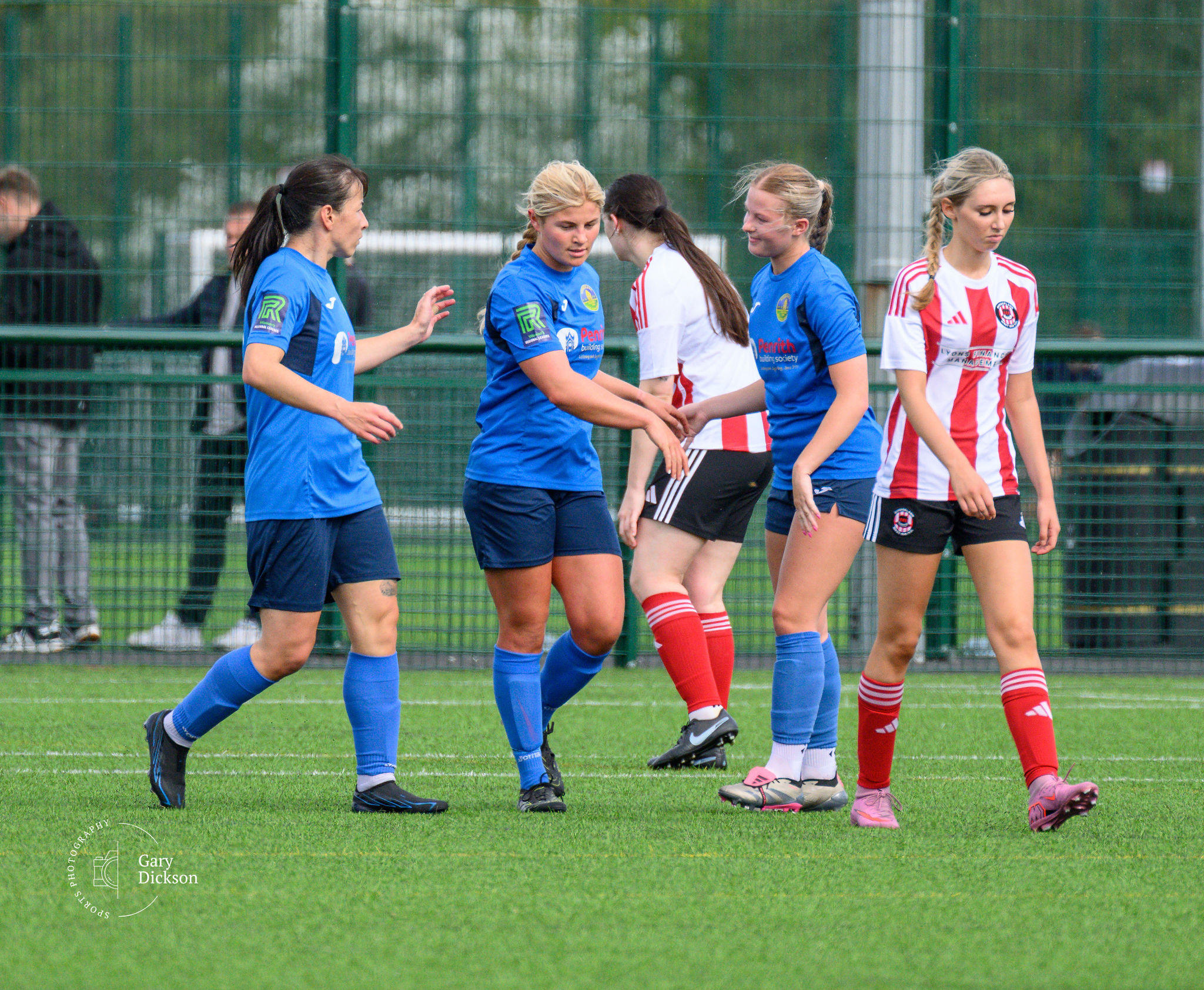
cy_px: 247
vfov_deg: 1.9
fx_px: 29739
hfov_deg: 2.3
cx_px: 616
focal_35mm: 825
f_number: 5.6
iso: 900
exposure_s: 1/1600
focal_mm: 400
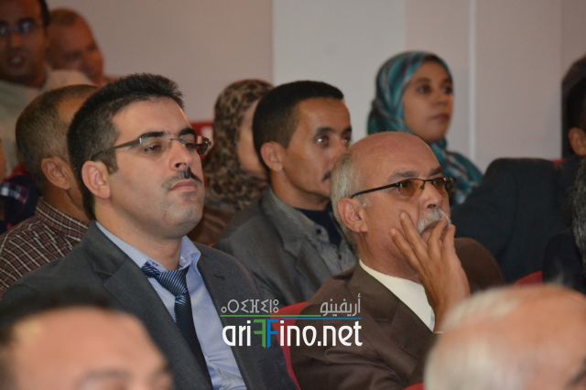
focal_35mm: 240
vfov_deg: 5.7
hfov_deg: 8.6
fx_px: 3904
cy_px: 195
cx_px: 293
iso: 3200
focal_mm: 160
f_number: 5.3
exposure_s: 1/60
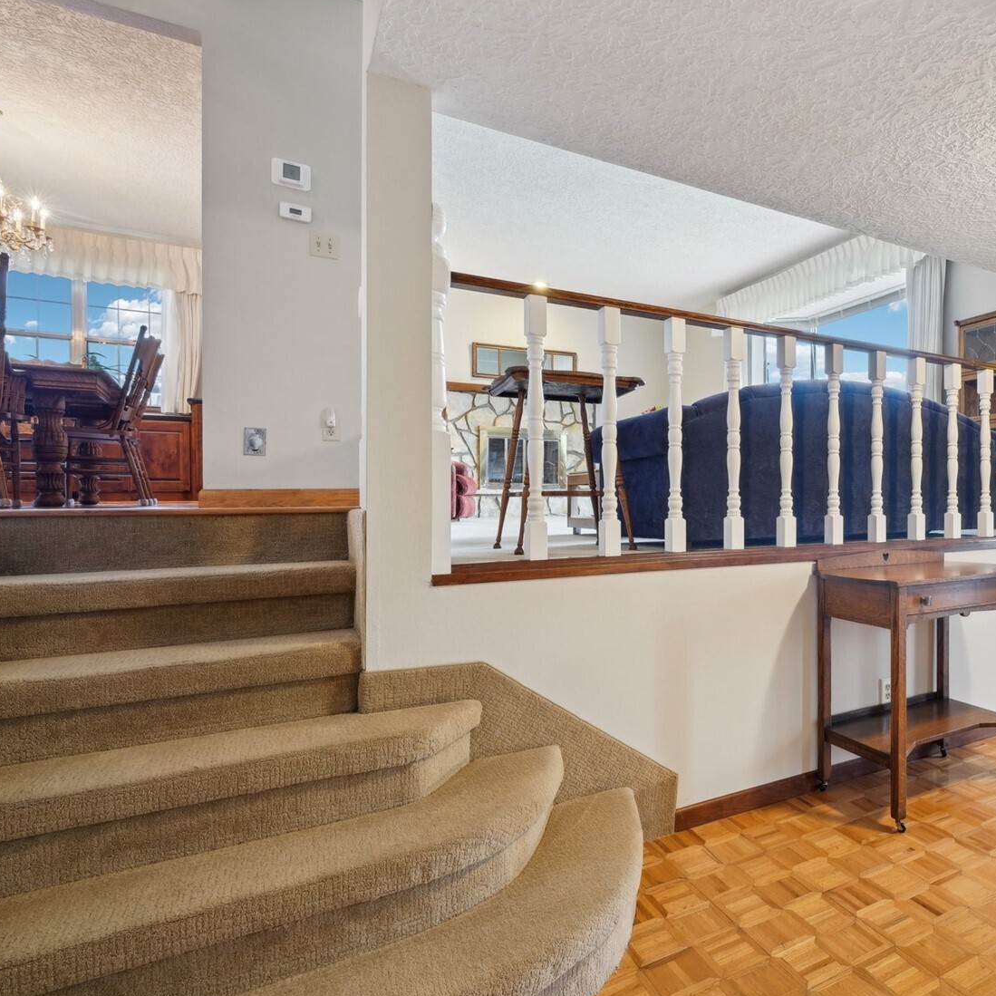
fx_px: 684
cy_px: 503
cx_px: 756
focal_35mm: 21
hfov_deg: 67.2
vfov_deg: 72.1
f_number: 8
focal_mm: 16
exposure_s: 1/3.33
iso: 400
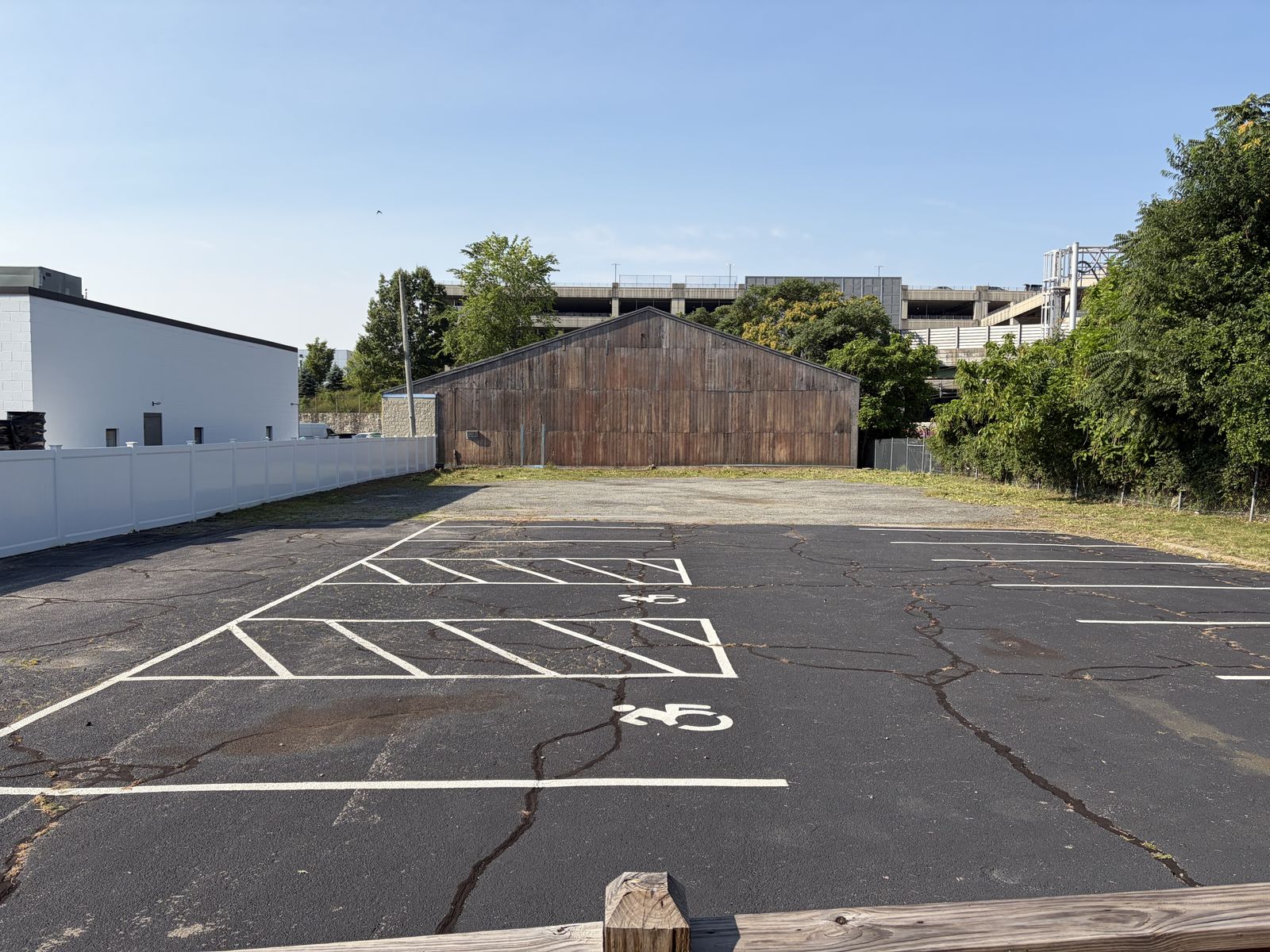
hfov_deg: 67.3
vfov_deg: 53.1
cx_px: 635
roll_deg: -0.2
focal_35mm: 26
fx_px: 954
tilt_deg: -2.8
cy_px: 476
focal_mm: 5.96
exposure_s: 1/3125
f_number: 1.6
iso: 50
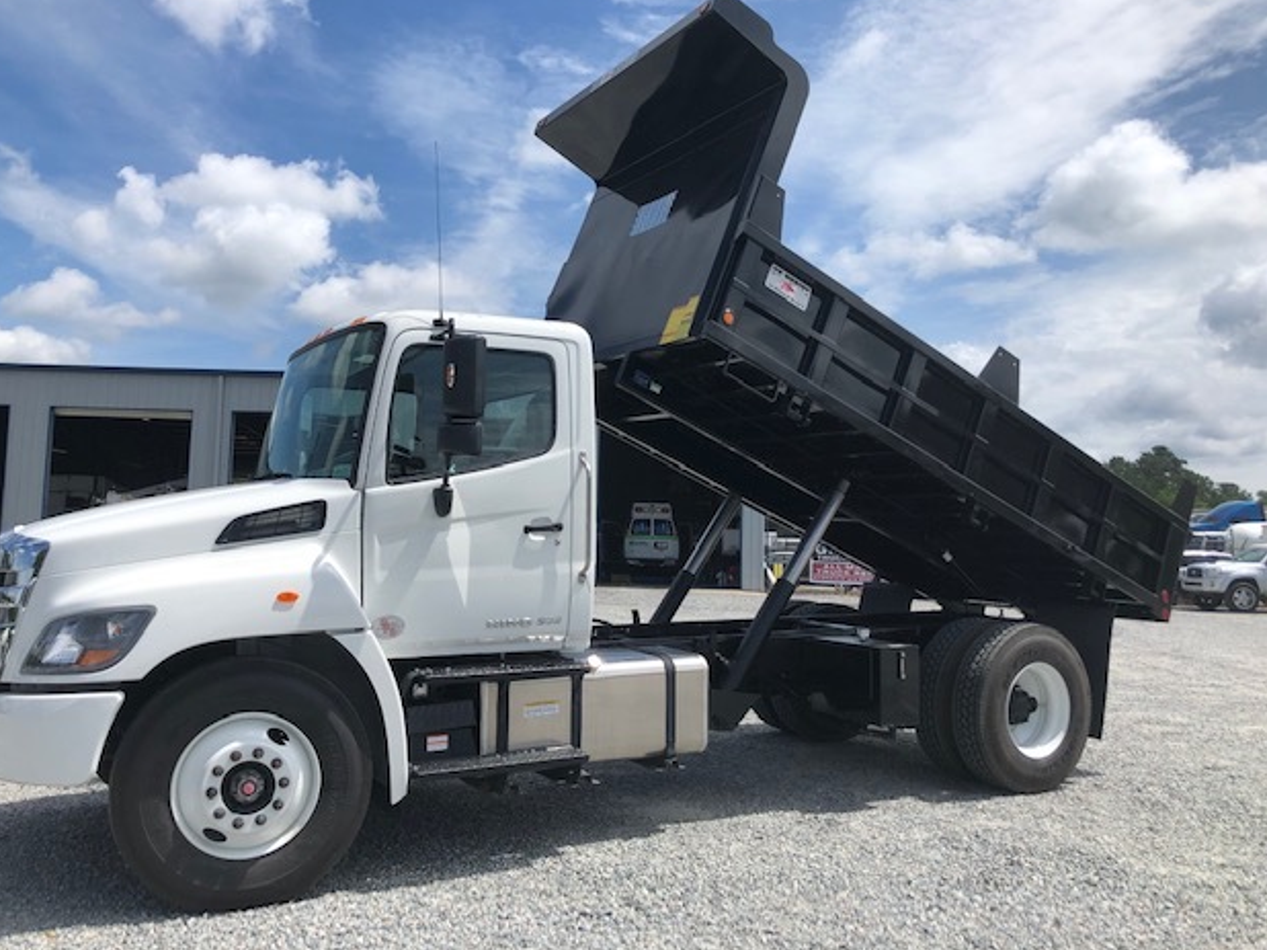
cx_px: 613
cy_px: 466
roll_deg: -0.7
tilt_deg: +3.7
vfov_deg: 48.2
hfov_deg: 61.7
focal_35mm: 29
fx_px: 1061
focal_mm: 3.99
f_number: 1.8
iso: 20
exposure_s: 1/2825
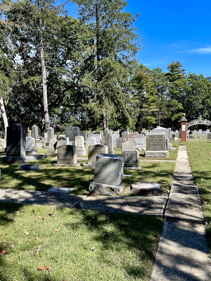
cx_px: 106
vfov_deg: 69.4
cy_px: 140
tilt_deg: -2.4
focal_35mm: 25
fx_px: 203
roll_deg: +0.3
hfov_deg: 54.9
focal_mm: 5.1
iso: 32
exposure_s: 1/1370
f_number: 1.6
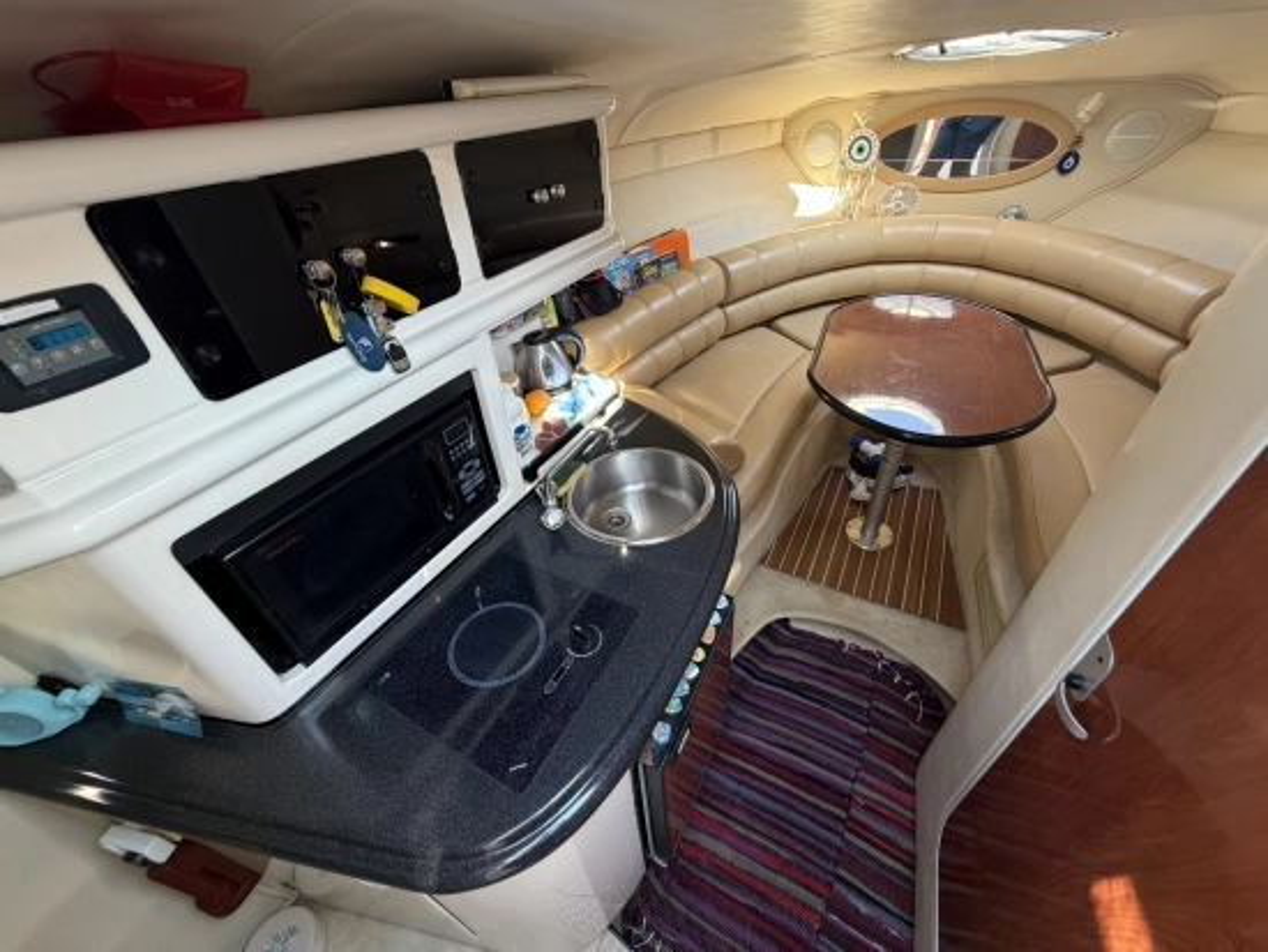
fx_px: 513
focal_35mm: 14
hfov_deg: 102.0
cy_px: 476
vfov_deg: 85.7
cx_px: 634
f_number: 2.2
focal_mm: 2.22
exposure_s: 1/110
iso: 320
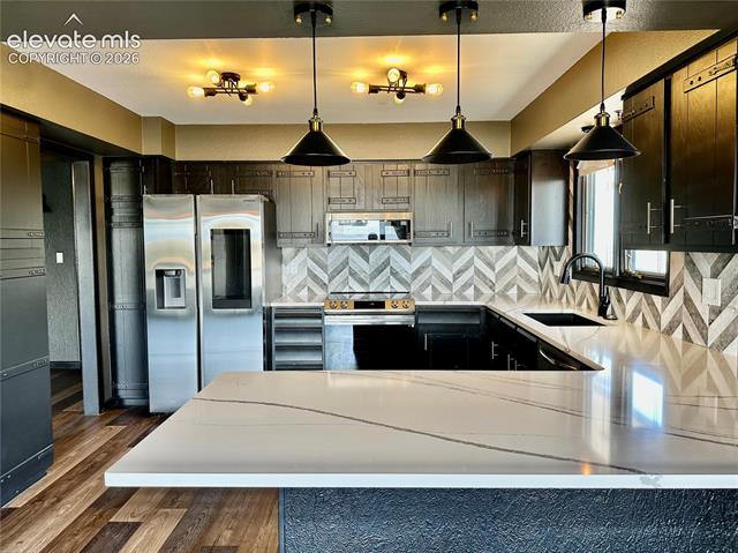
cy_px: 276
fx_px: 511
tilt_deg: -2.8
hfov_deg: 71.6
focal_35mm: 24
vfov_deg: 56.8
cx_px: 369
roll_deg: +0.6
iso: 125
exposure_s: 1/60
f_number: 1.78
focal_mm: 6.86
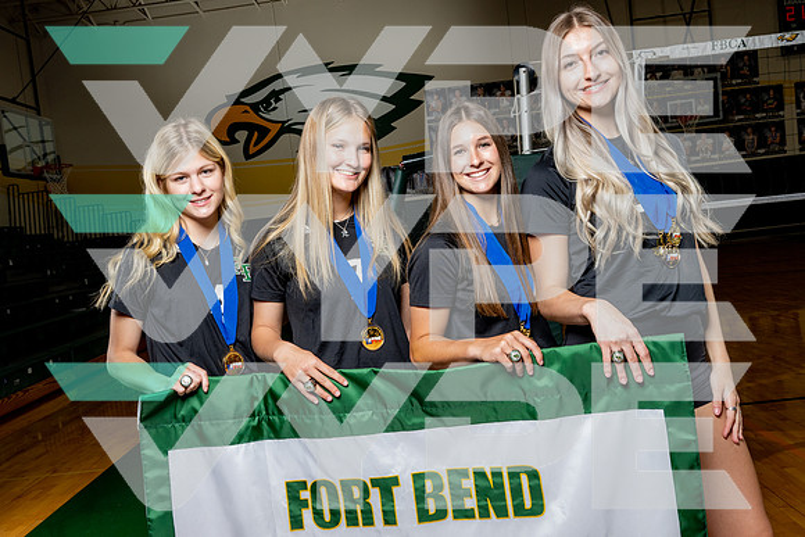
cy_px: 281
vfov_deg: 39.7
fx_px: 745
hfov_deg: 56.7
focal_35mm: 33
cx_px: 377
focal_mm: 31
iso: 800
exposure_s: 1/250
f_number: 11
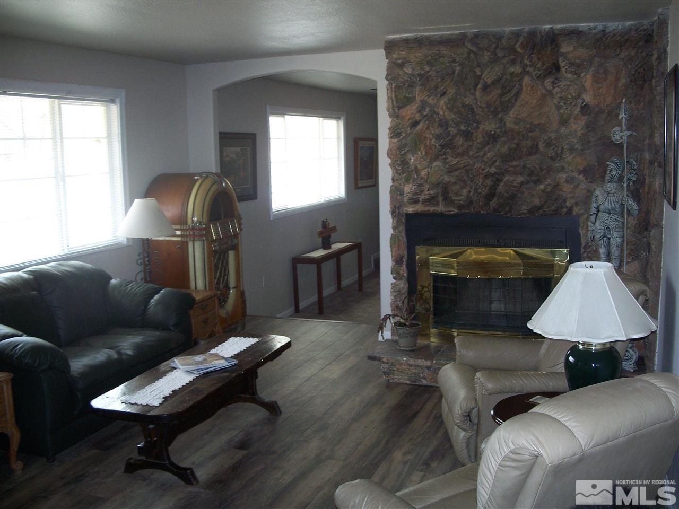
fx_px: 726
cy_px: 254
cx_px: 340
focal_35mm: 37
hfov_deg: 50.1
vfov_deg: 38.7
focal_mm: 7.8
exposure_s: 1/60
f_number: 2.8
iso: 125
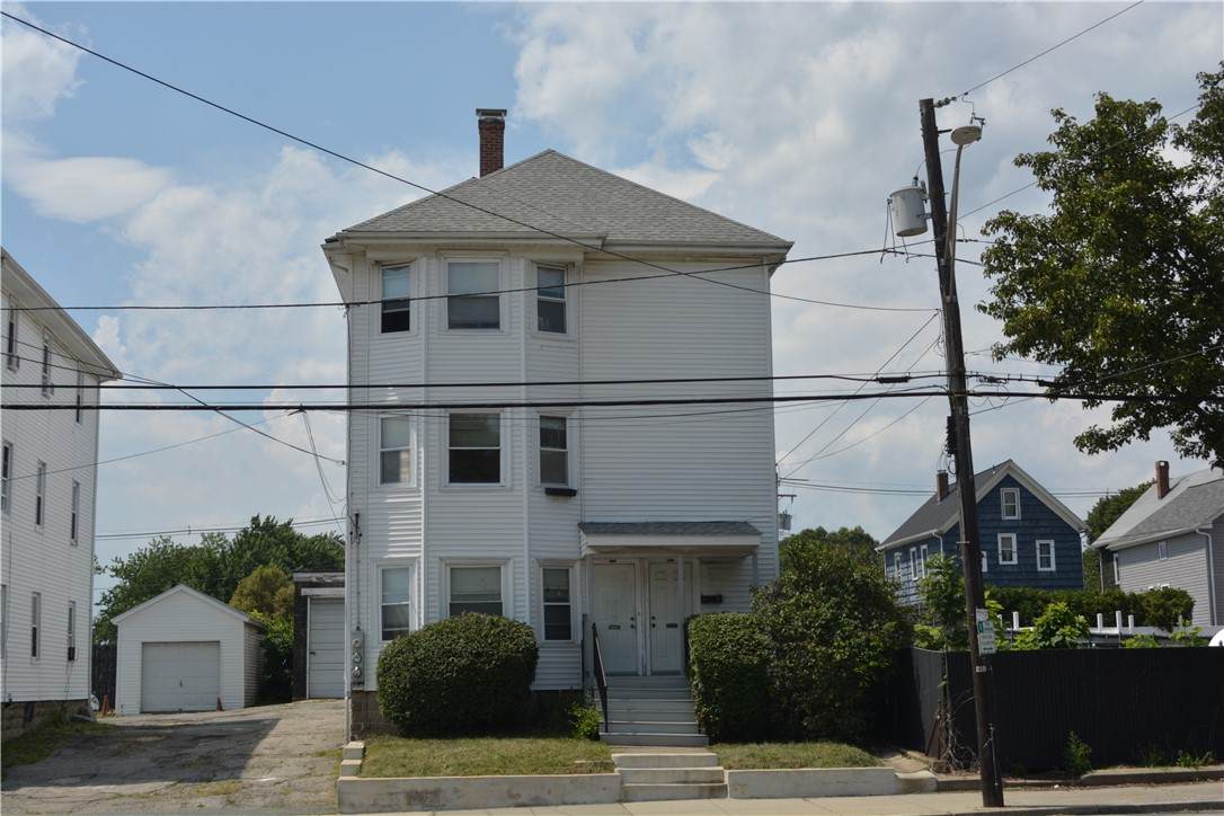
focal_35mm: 48
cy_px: 408
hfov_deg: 41.1
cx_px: 612
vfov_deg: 28.1
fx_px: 1632
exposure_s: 1/320
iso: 100
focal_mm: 32
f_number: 8
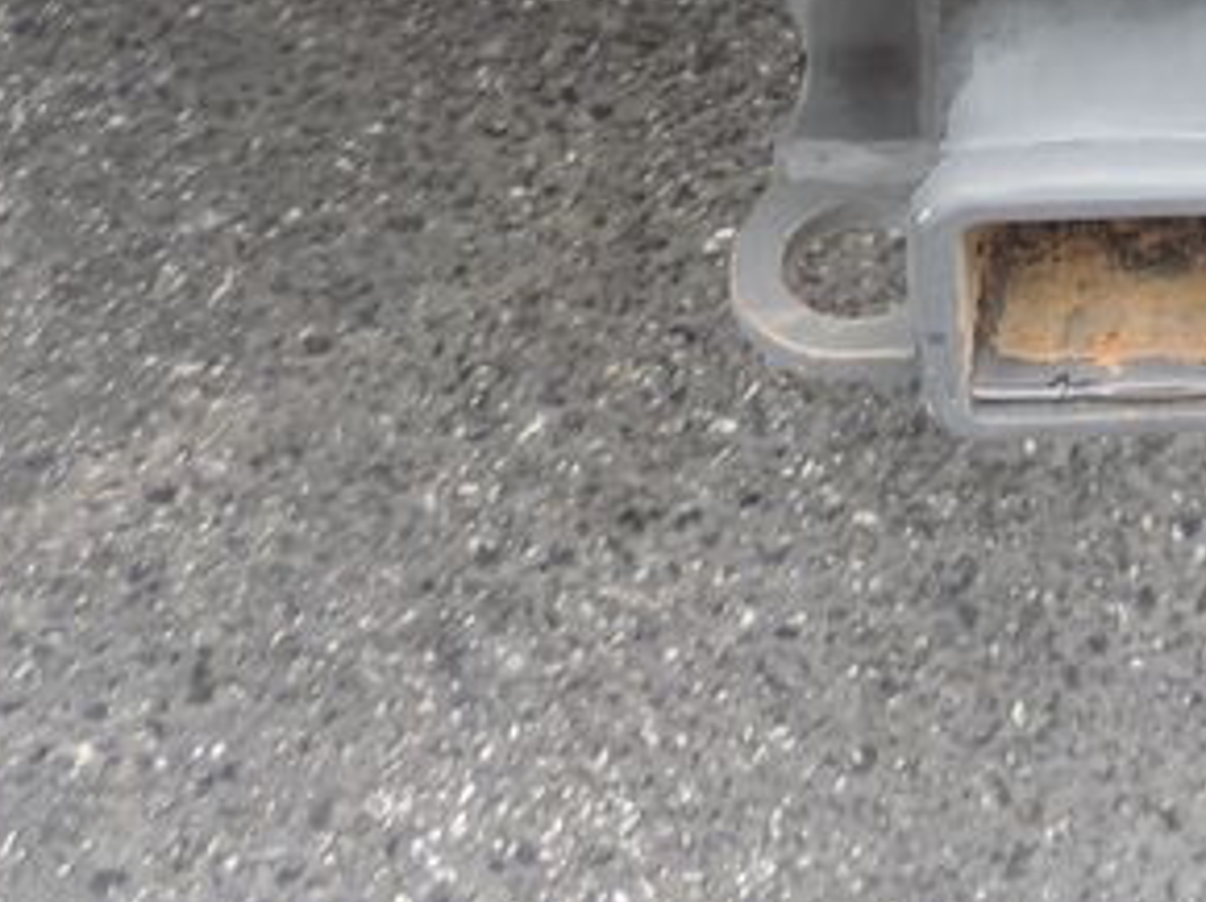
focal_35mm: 106
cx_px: 1539
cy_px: -432
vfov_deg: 13.2
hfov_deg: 17.5
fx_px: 3690
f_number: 3
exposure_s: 1/40
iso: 80
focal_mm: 4.3
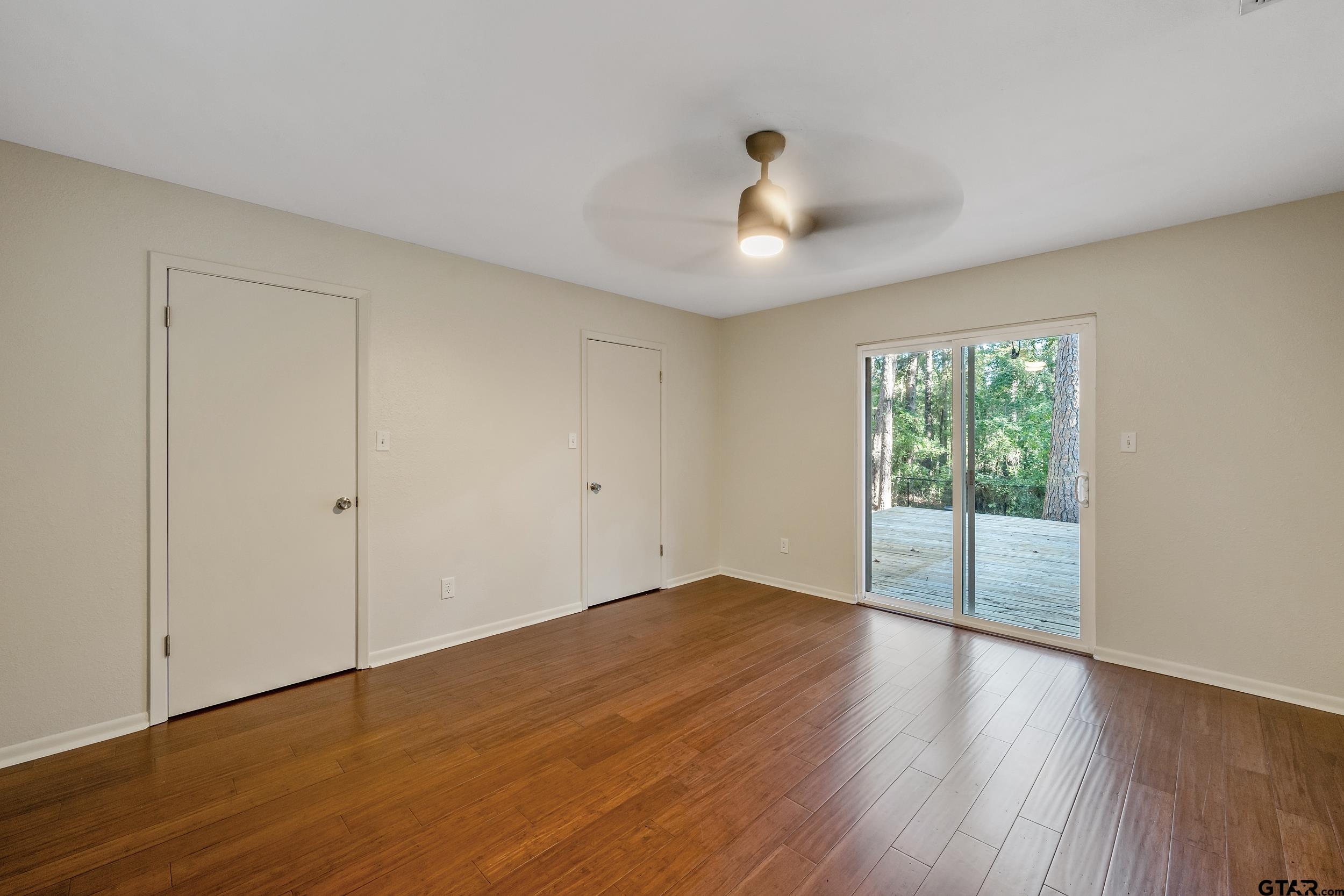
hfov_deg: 100.4
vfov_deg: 77.3
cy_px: 448
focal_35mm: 15
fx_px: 560
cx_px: 672
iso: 800
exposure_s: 1/4
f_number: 8
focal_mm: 15
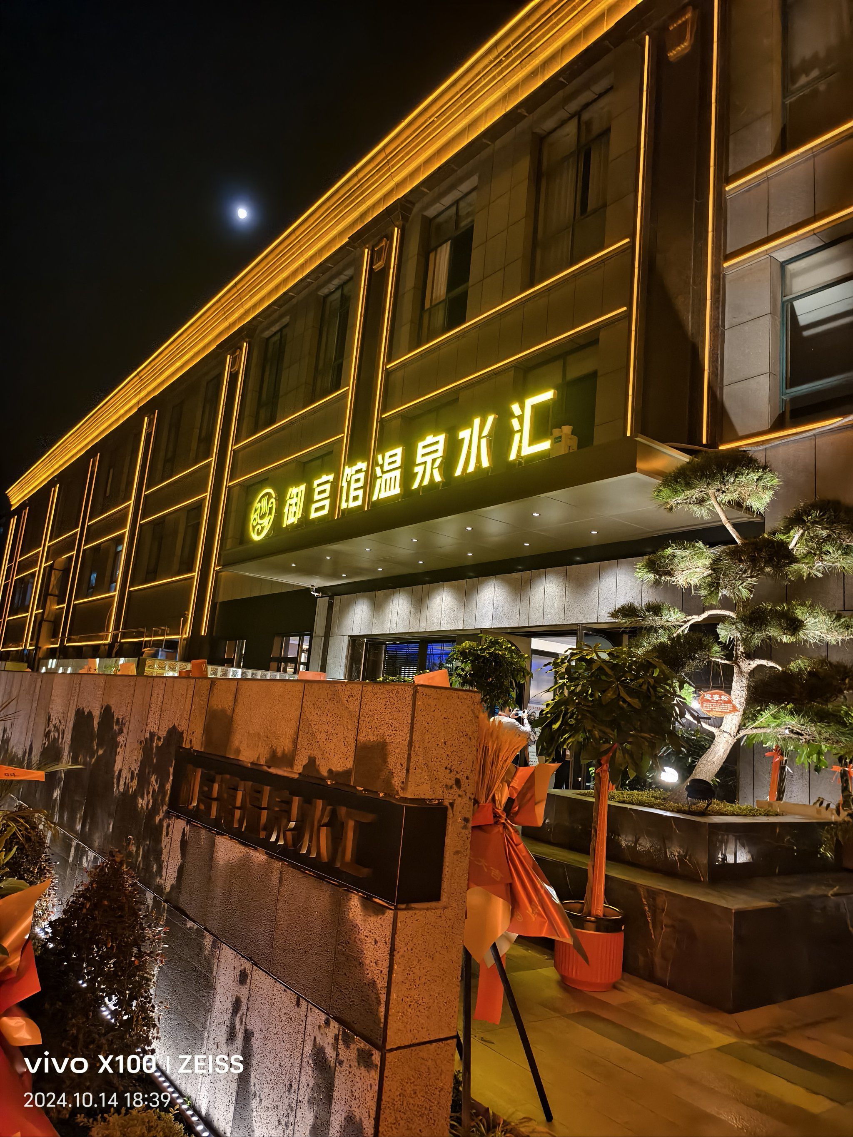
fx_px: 756
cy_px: 568
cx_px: 426
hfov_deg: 58.9
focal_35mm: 23
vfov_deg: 73.9
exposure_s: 1/50
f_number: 1.57
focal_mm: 5.6
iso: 888
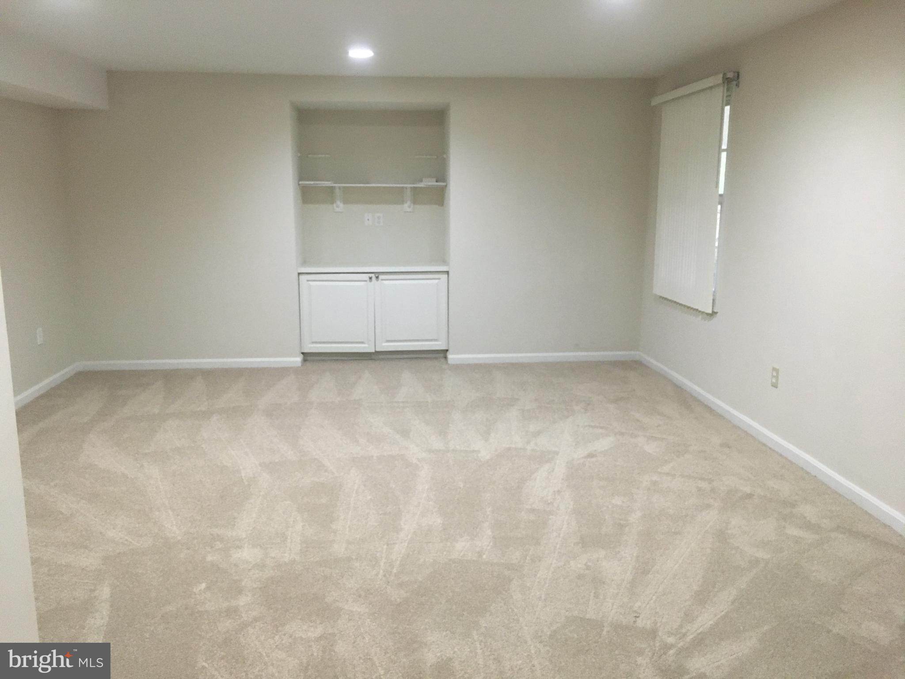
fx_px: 758
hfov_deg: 61.7
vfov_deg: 48.2
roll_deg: +0.4
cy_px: 340
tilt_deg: -10.0
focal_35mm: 29
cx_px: 452
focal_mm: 4.15
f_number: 2.2
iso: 160
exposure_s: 1/30
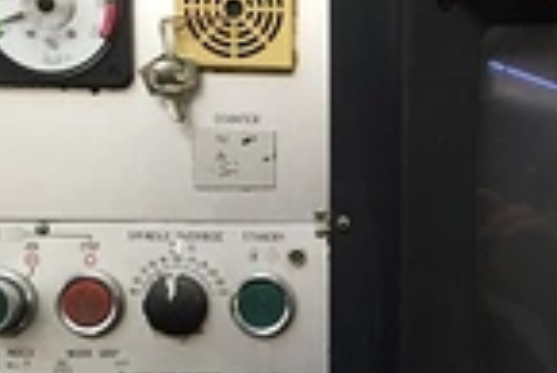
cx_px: 446
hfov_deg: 24.1
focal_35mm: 83
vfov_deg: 16.3
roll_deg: +1.4
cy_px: 342
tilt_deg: -5.6
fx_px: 1285
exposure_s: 1/30
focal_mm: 4.15
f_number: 2.2
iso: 100
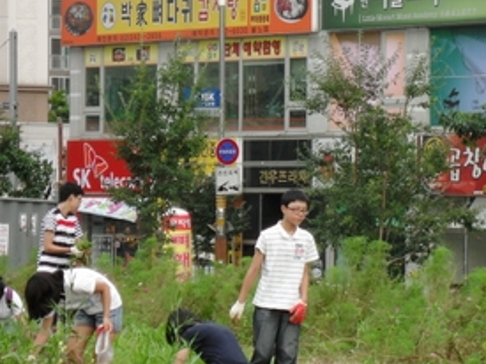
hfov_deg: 8.6
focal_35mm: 229
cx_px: 346
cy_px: 219
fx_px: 3214
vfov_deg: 6.5
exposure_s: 1/125
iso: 100
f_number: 5.8
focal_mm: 18.9
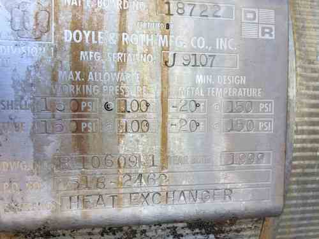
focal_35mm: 29
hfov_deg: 61.7
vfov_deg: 48.2
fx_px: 267
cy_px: 120
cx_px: 160
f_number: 2.2
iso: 32
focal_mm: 4.15
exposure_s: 1/222
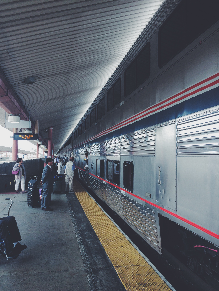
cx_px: 110
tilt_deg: -1.1
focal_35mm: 29
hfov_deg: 48.2
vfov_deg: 61.7
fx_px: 245
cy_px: 146
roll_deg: +0.5
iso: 32
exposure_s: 1/120
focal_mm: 4.15
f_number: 2.2
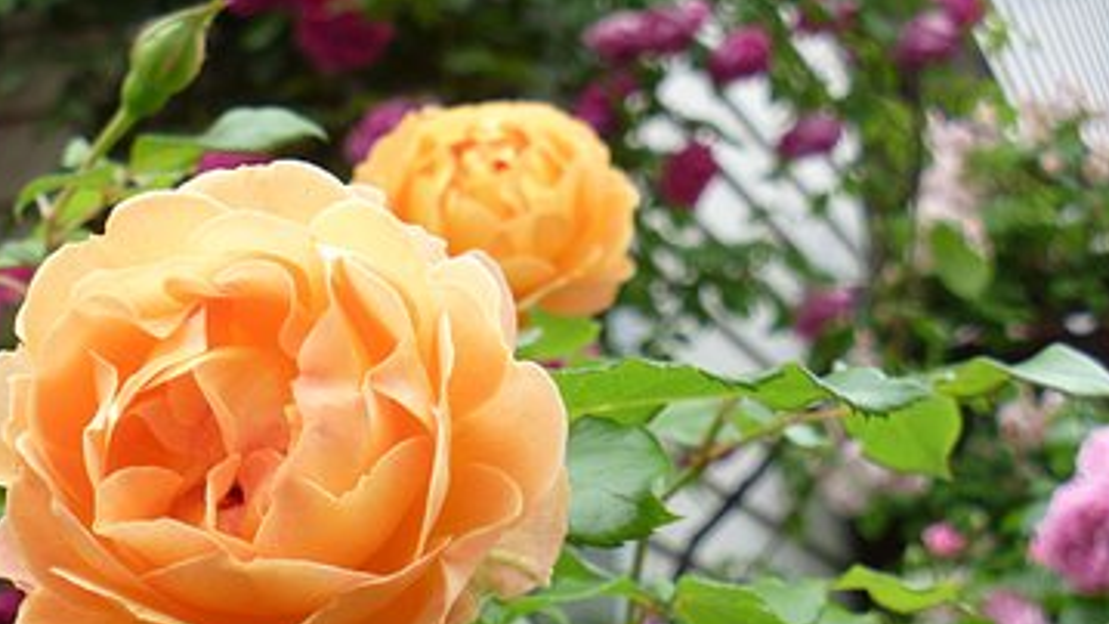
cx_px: 402
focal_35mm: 90
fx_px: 2647
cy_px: 516
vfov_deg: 13.4
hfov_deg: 23.6
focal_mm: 10.3
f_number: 3.9
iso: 100
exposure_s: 1/60
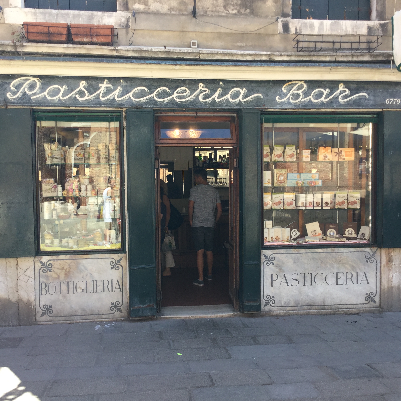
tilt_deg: -2.7
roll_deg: -2.0
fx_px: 485
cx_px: 199
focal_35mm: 37
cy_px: 202
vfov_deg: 44.9
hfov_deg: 44.9
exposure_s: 1/182
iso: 25
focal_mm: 3.3
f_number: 2.4
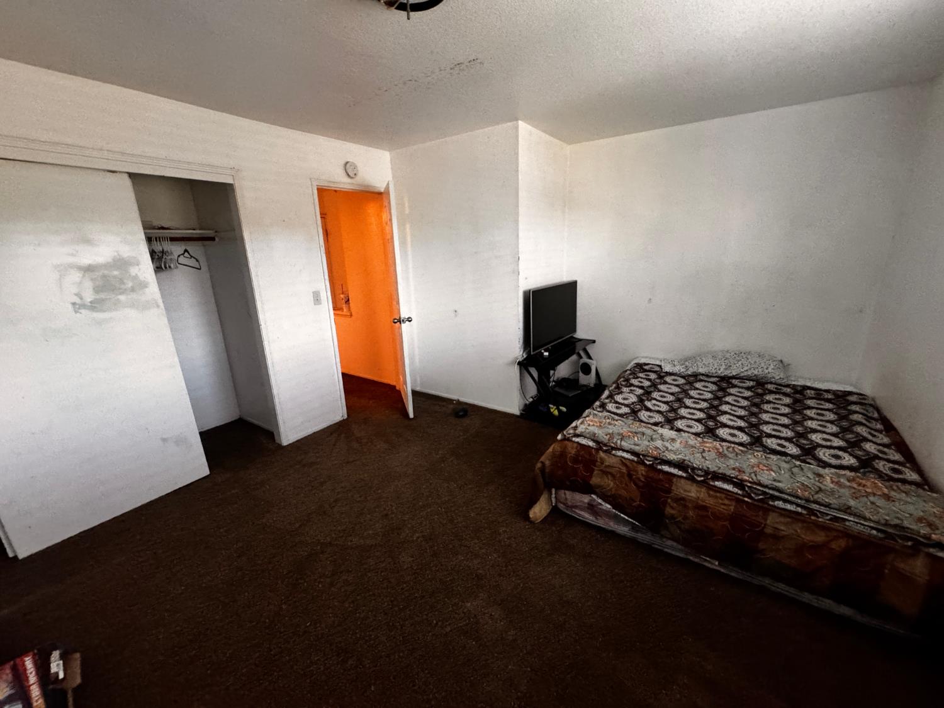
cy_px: 354
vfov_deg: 85.7
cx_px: 472
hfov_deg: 102.1
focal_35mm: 14
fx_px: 382
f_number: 2.2
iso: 1000
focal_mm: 2.22
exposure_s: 1/60
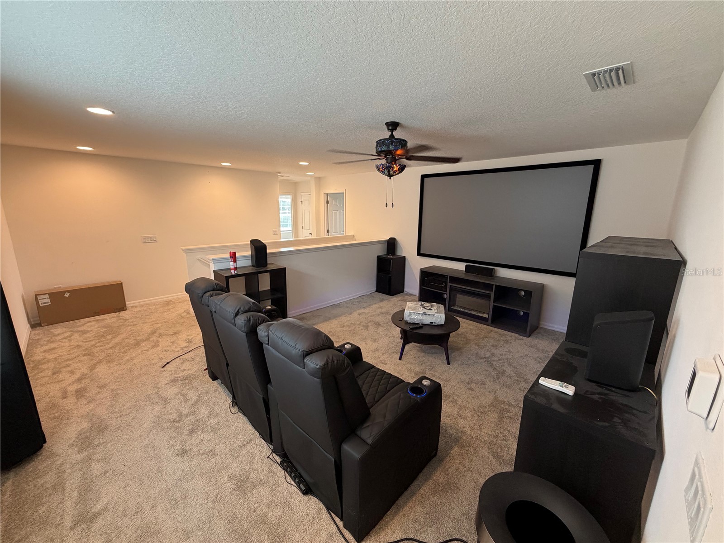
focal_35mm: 14
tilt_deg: -11.9
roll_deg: -0.2
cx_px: 362
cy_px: 272
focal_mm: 2.22
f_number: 2.2
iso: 250
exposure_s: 1/60
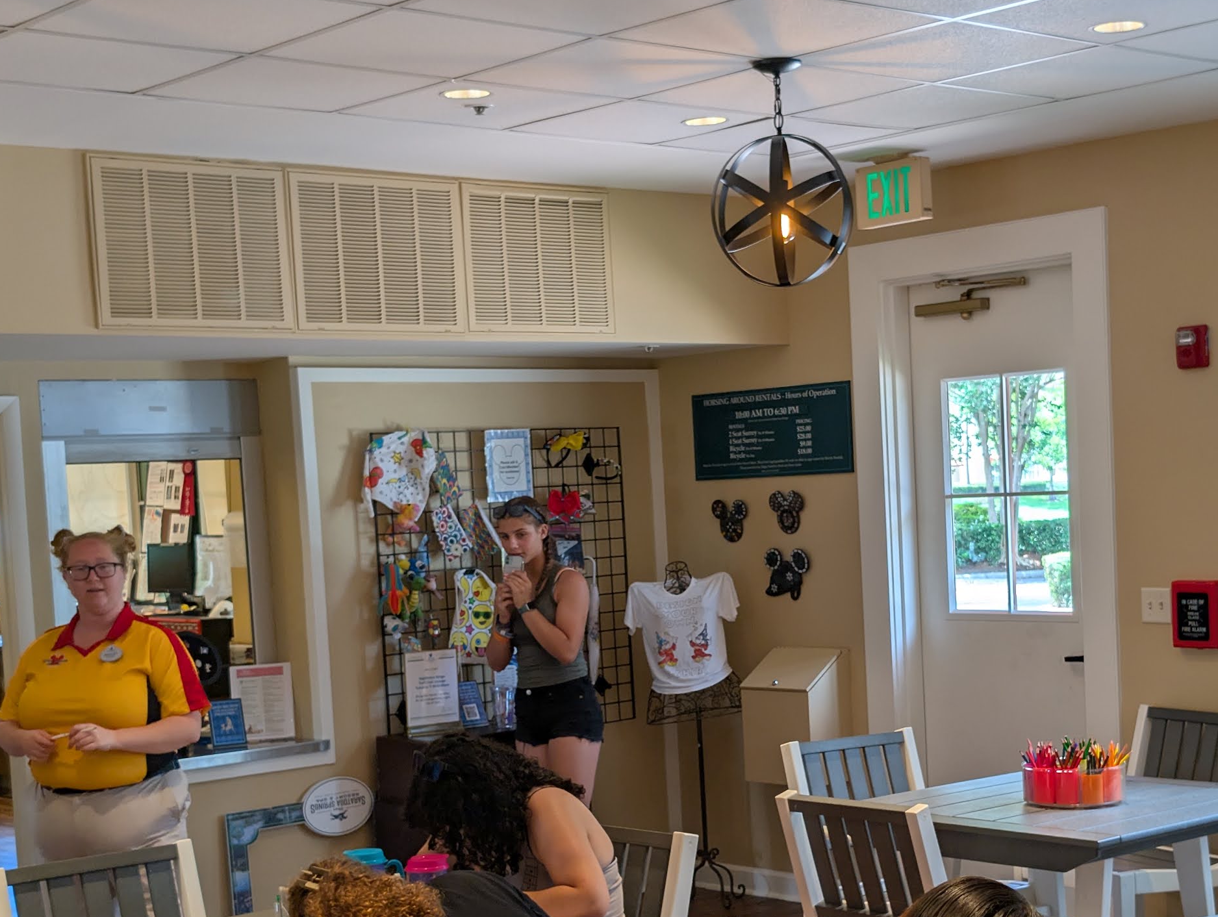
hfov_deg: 32.5
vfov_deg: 24.7
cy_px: 629
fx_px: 2079
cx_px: 772
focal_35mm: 59
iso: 49
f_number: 1.68
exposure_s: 1/148
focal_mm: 6.9
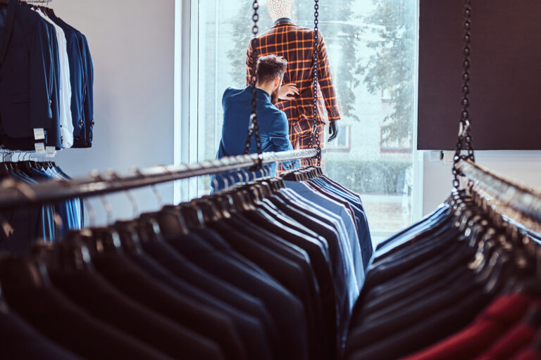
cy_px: 180
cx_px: 270
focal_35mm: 53
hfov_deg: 37.5
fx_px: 796
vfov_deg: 25.5
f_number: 2.2
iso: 640
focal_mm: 35
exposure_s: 1/250
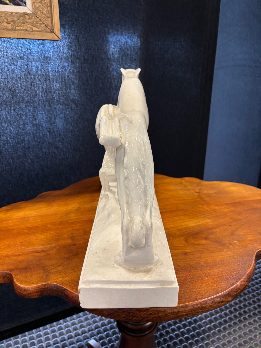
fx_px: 261
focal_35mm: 26
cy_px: 174
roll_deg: -0.2
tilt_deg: -19.4
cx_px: 130
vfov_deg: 67.3
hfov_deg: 53.1
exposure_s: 1/60
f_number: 1.6
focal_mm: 5.96
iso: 320
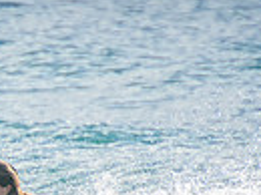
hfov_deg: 0.8
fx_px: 19417
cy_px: 301
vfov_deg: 0.6
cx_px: -122
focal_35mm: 2580
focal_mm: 400
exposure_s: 1/2000
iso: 320
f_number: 5.6
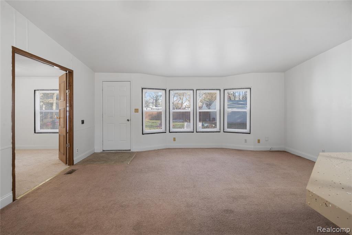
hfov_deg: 61.9
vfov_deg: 43.6
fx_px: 293
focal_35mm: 30
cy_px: 118
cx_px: 176
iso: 320
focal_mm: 30
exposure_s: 1/6
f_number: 9
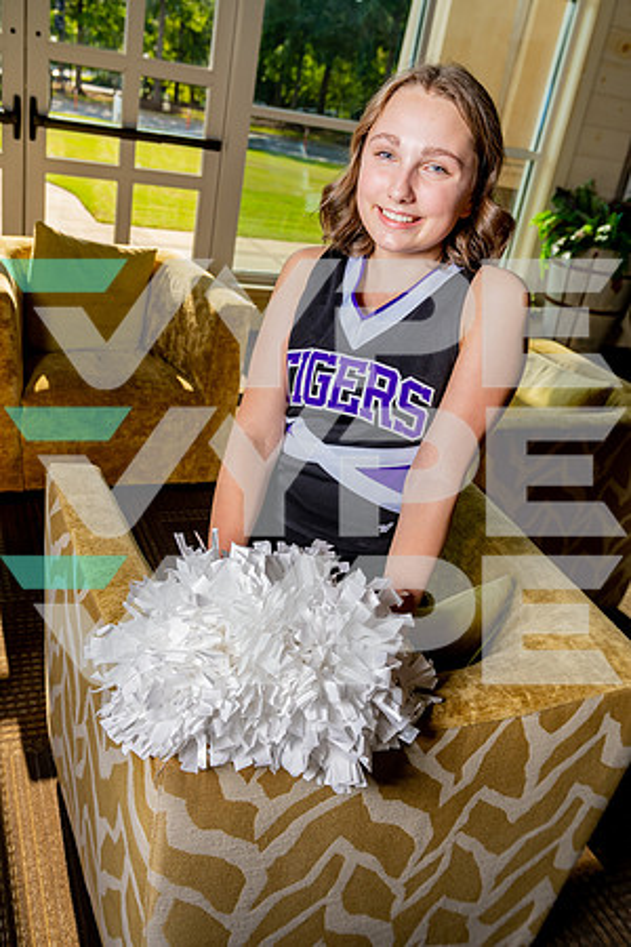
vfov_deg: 60.3
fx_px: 815
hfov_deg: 42.3
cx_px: 316
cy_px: 474
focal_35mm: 31
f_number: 5.6
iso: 200
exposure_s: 1/250
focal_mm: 31
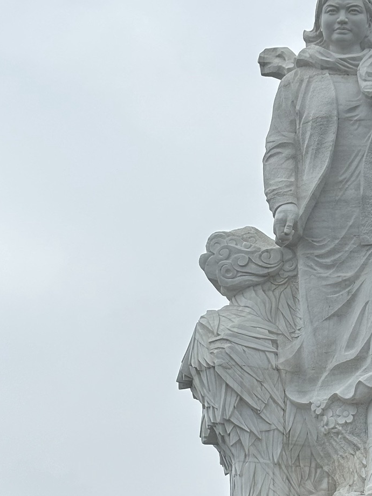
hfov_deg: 12.9
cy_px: 392
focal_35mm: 113
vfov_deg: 17.3
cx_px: 376
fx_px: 1619
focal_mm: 5.96
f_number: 1.6
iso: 32
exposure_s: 1/1027
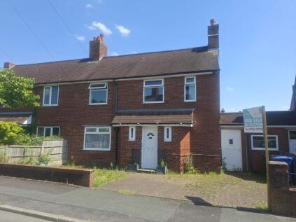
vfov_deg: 58.9
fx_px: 197
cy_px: 111
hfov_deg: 73.9
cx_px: 148
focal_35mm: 23
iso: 50
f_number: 1.8
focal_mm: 5.54
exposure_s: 1/1192
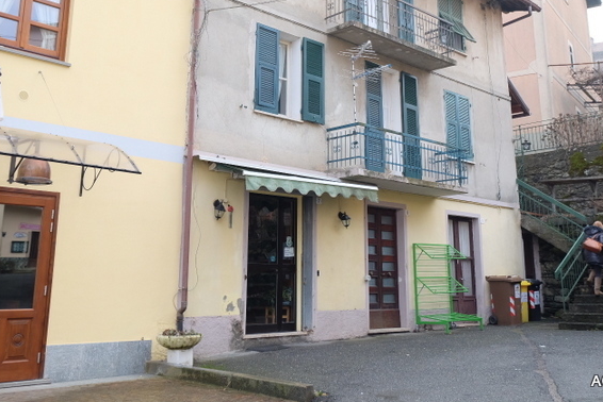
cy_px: 123
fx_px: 687
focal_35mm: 41
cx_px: 325
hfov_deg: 47.3
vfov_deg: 32.3
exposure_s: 1/125
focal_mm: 19.1
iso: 400
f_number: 4
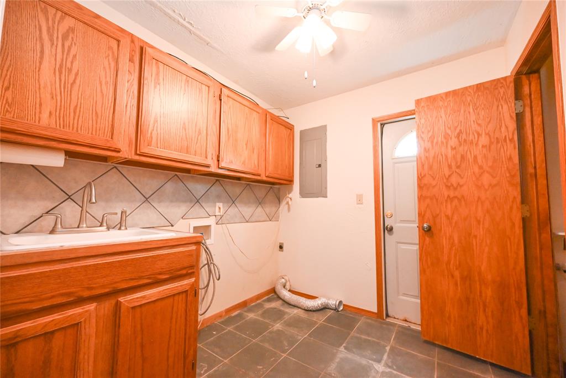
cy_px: 189
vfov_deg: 81.2
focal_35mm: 14
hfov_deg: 104.2
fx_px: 220
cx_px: 283
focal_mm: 14
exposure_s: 1/200
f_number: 5
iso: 4000
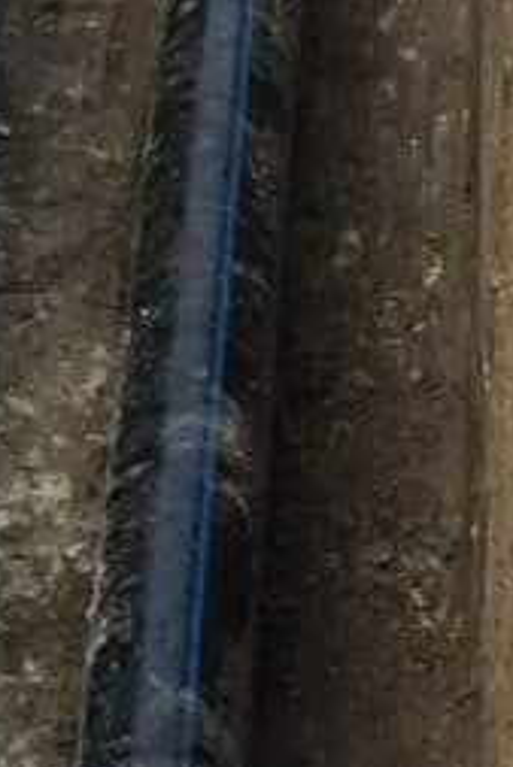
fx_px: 3906
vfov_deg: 9.3
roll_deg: -1.4
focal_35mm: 183
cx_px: -770
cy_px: -1419
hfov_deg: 7.0
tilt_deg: -26.0
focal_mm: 4.15
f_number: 2.2
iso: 32
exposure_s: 1/198
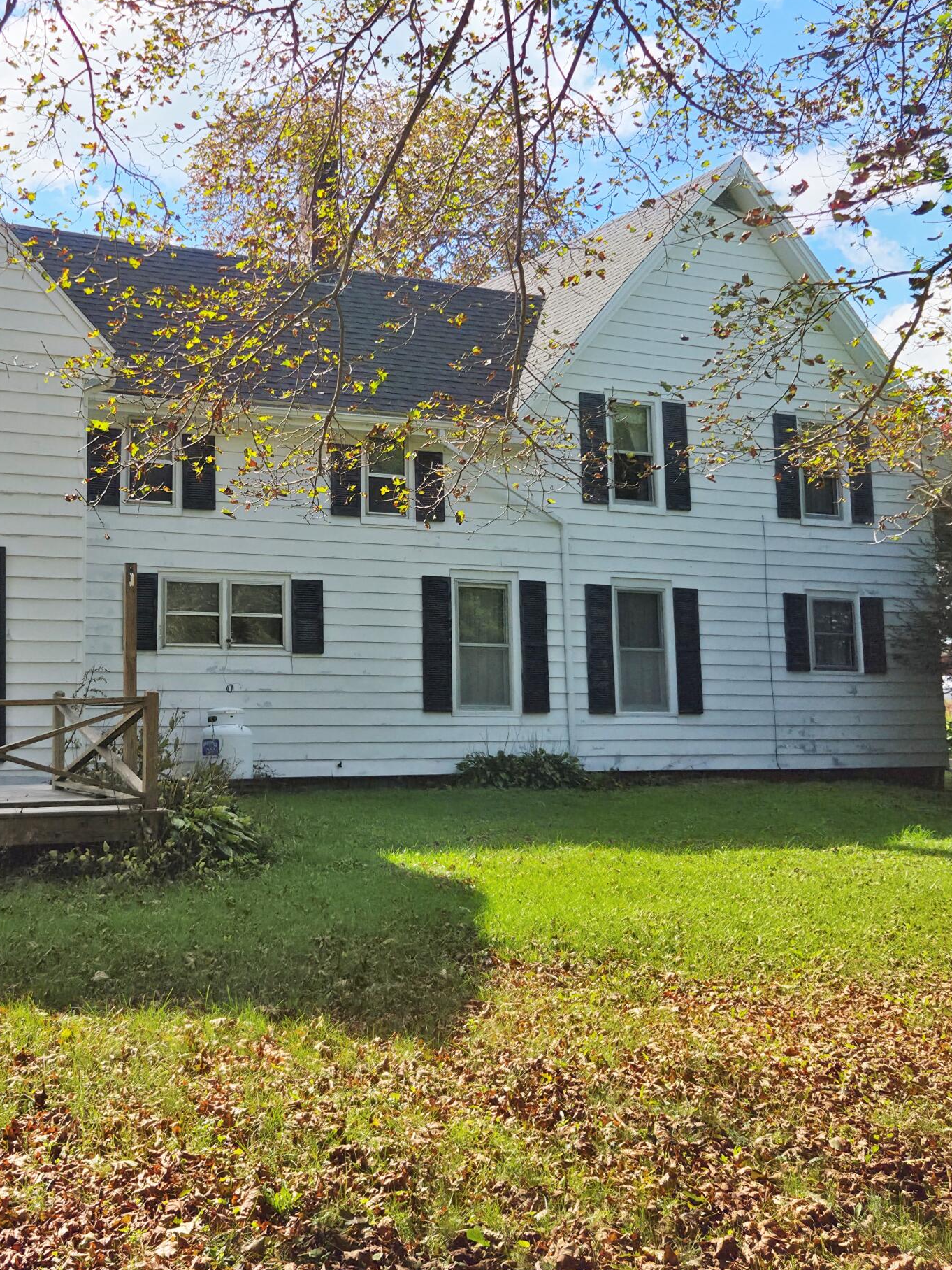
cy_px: 531
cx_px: 247
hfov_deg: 36.9
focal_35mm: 38
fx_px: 1393
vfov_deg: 48.8
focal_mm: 5.4
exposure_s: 1/9104
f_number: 1.8
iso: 40
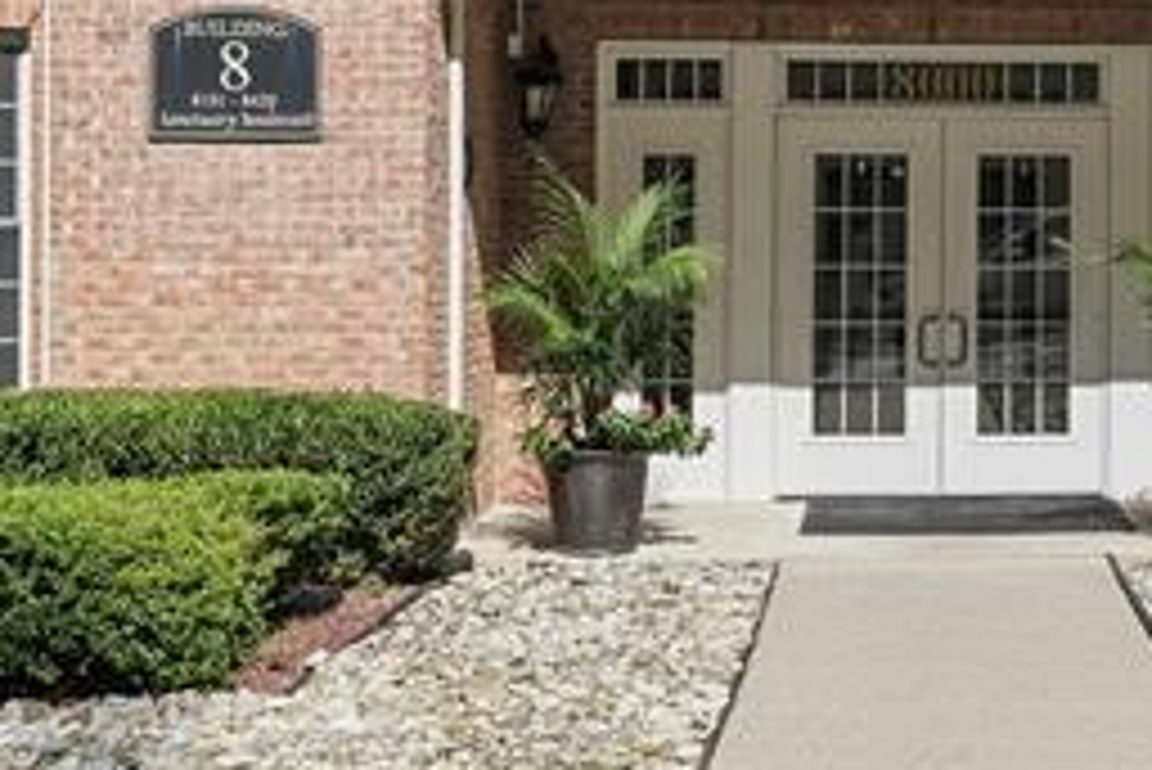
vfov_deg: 22.6
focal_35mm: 60
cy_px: 329
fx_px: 1921
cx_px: 1048
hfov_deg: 31.7
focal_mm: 10
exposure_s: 1/800
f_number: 5.6
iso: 400
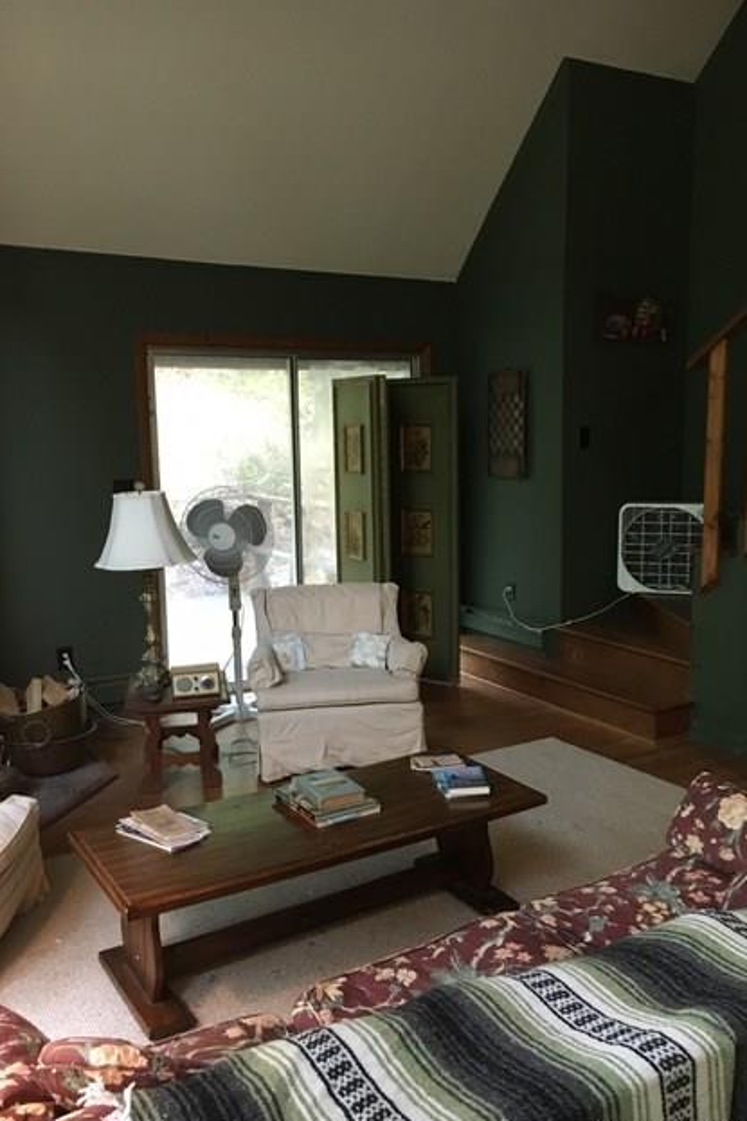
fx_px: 965
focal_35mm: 31
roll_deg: +1.5
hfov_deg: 42.3
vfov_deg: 60.3
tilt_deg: -7.8
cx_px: 373
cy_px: 572
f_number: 2.2
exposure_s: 1/20
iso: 200
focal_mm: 4.15
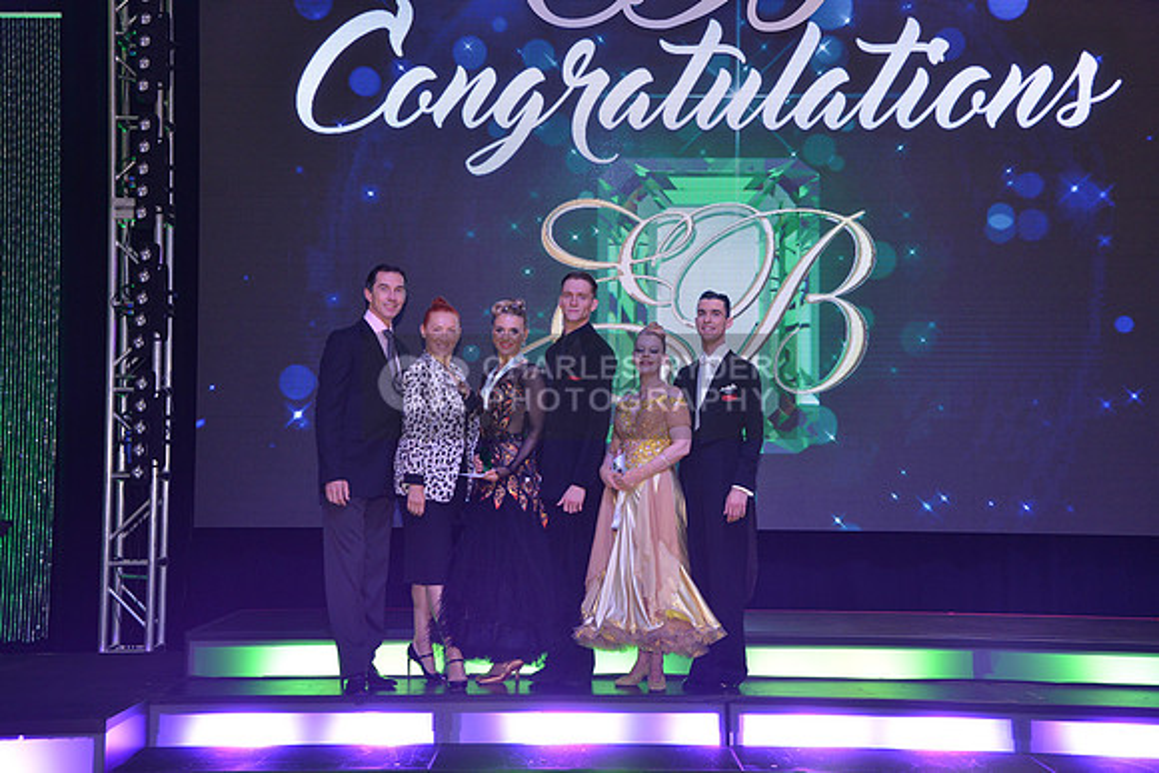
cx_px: 580
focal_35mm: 50
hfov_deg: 39.6
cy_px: 386
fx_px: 1610
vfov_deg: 27.0
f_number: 4.5
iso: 2000
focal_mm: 50
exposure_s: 1/250
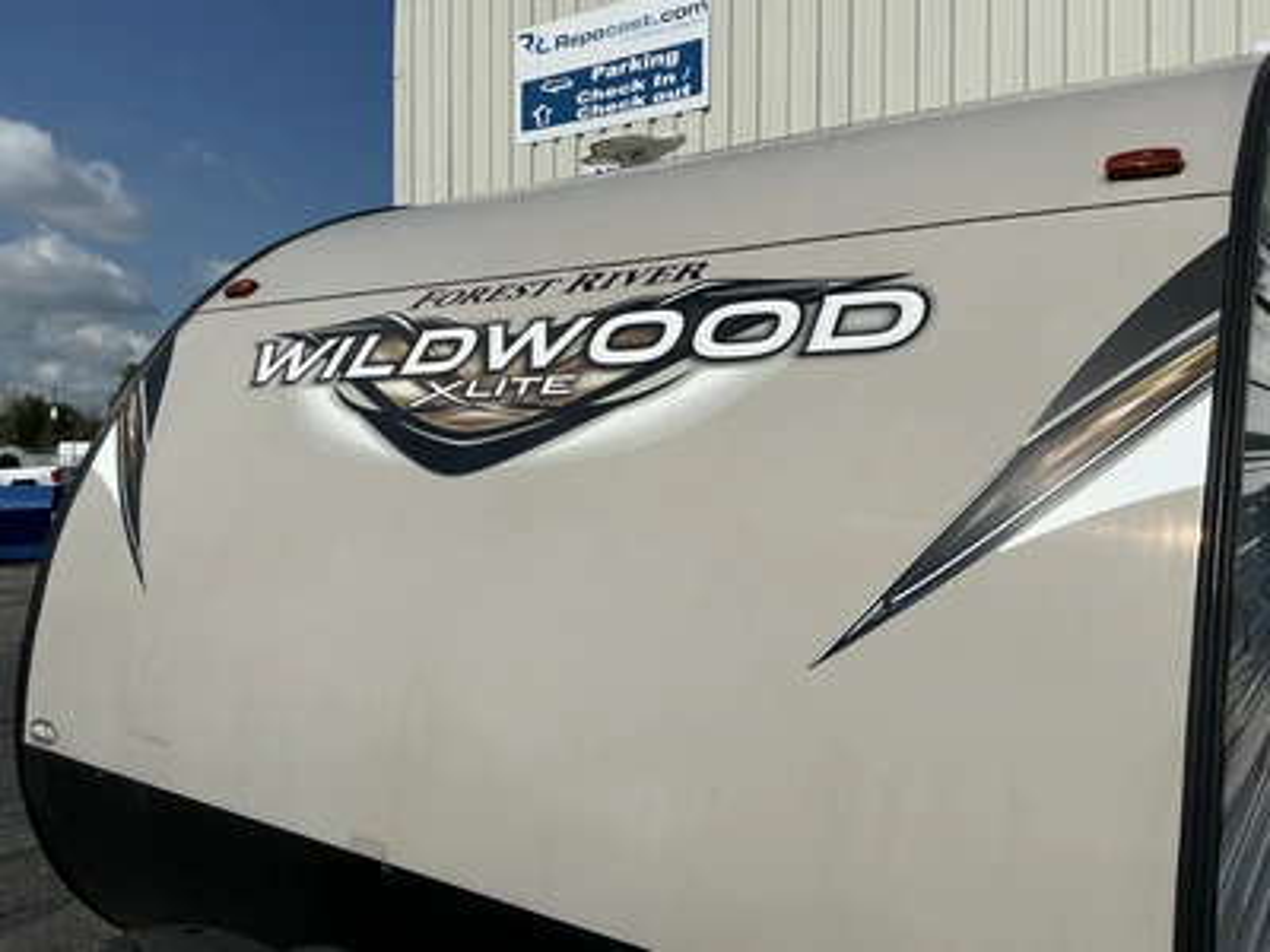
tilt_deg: +0.1
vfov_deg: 49.7
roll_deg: -1.5
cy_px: 476
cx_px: 635
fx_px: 1027
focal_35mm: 28
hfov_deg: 63.4
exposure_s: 1/6536
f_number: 1.8
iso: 25
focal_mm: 3
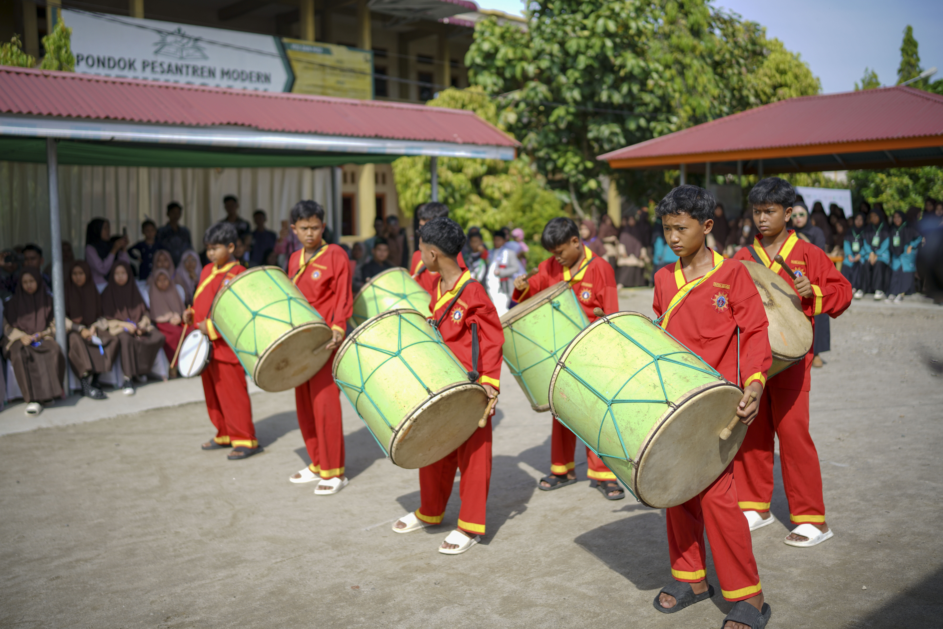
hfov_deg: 54.4
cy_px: 314
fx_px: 917
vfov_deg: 37.9
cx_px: 472
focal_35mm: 35
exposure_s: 1/2500
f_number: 1.6
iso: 50
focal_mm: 35
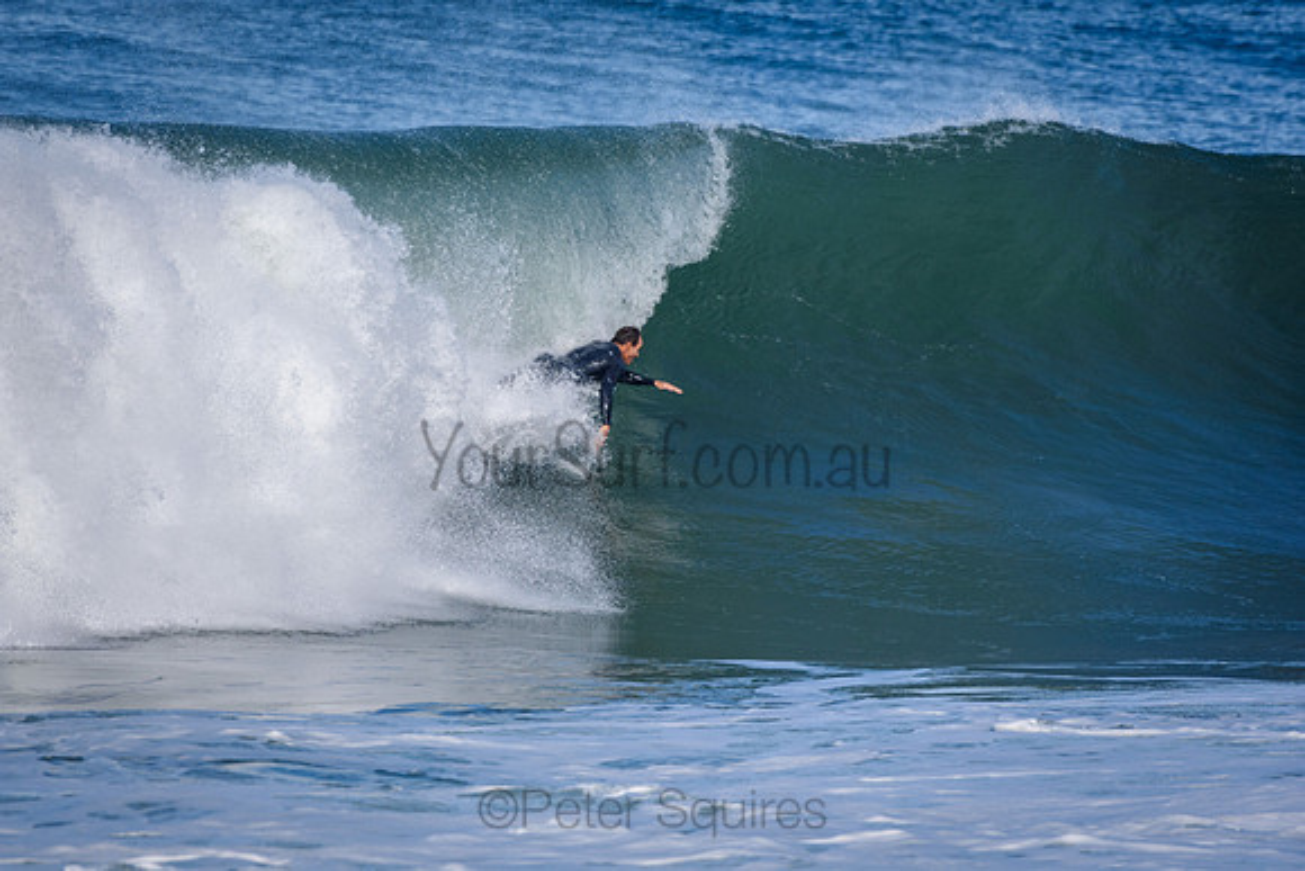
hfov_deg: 3.3
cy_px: 436
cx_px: 652
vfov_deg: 2.2
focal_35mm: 630
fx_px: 22842
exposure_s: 1/2000
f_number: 5.6
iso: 400
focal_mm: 420
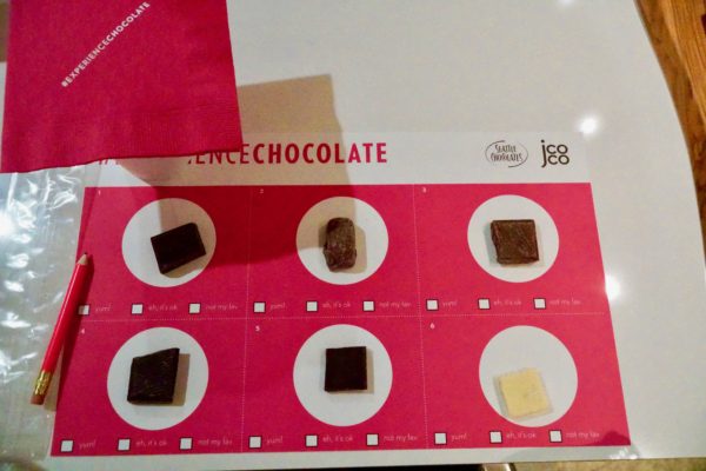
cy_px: 236
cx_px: 353
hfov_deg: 67.4
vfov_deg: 47.9
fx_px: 529
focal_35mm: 27
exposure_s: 1/2500
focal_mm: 18
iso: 25600
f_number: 5.6
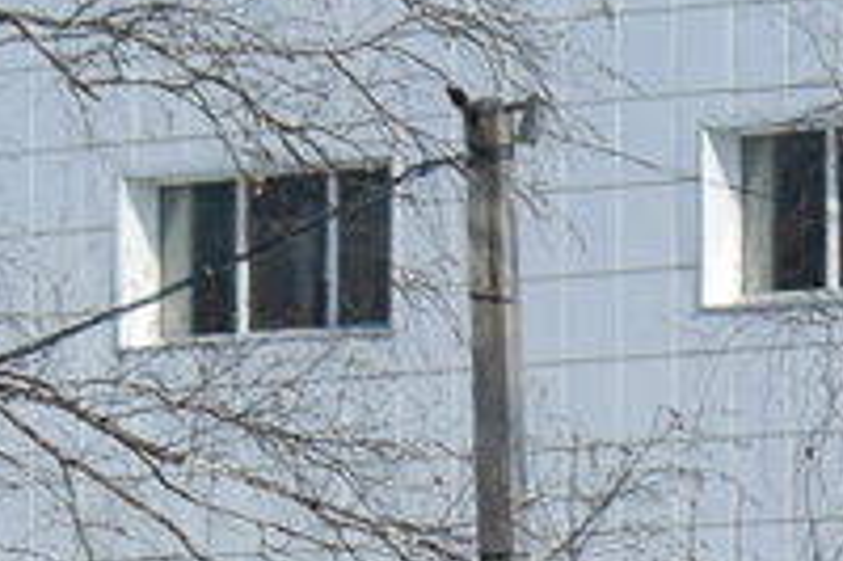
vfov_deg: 2.7
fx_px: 11605
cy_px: 1417
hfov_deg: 4.1
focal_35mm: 496
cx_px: 1707
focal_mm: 55
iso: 100
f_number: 6.3
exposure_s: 1/800
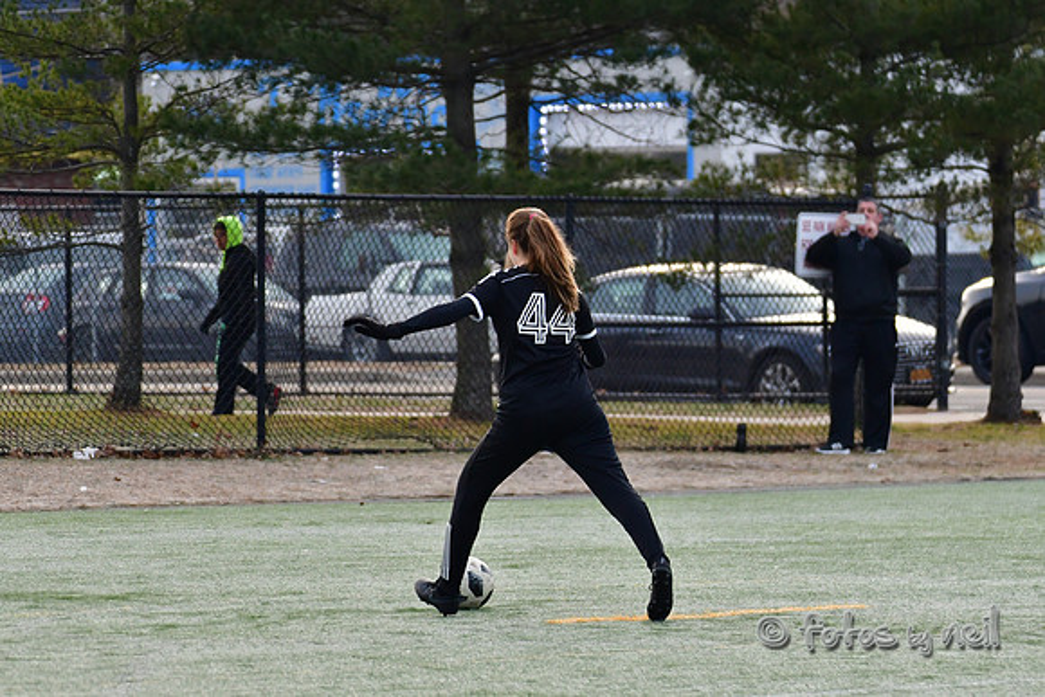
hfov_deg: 6.1
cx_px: 522
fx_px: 9871
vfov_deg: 4.0
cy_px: 348
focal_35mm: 340
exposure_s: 1/800
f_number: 5
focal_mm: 170
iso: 900
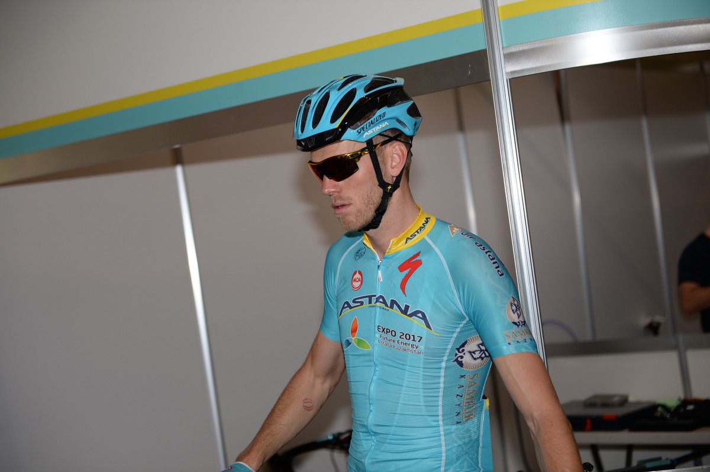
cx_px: 355
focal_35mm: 70
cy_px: 236
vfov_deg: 19.4
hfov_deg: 28.9
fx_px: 1379
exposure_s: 1/250
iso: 200
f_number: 2.8
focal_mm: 70
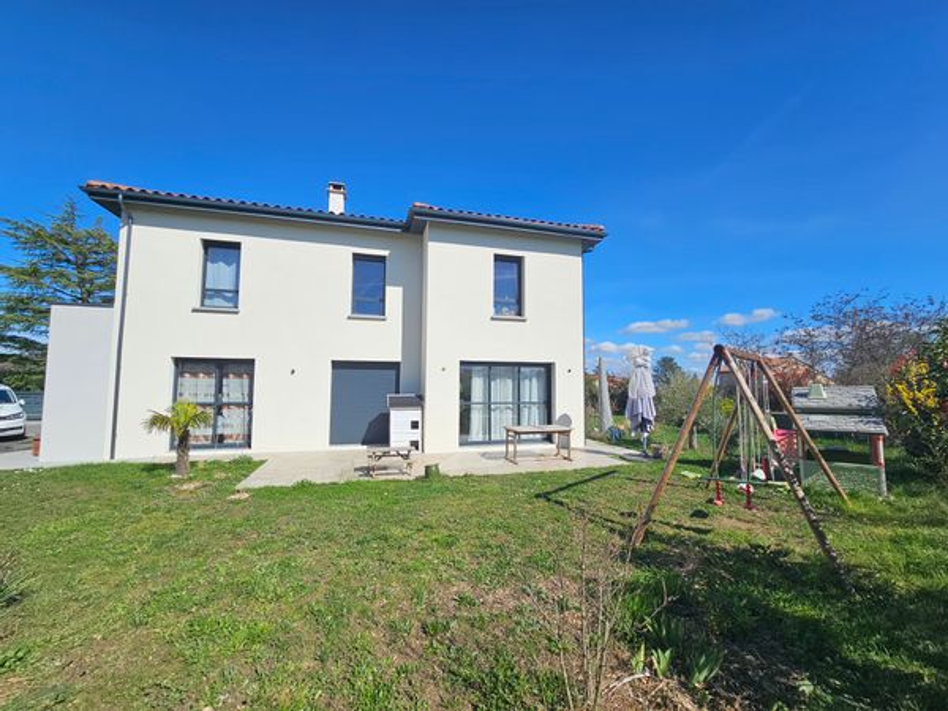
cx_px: 474
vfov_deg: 89.9
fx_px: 356
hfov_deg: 106.2
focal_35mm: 13
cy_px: 356
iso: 50
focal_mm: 2.2
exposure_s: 1/3840
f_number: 2.2
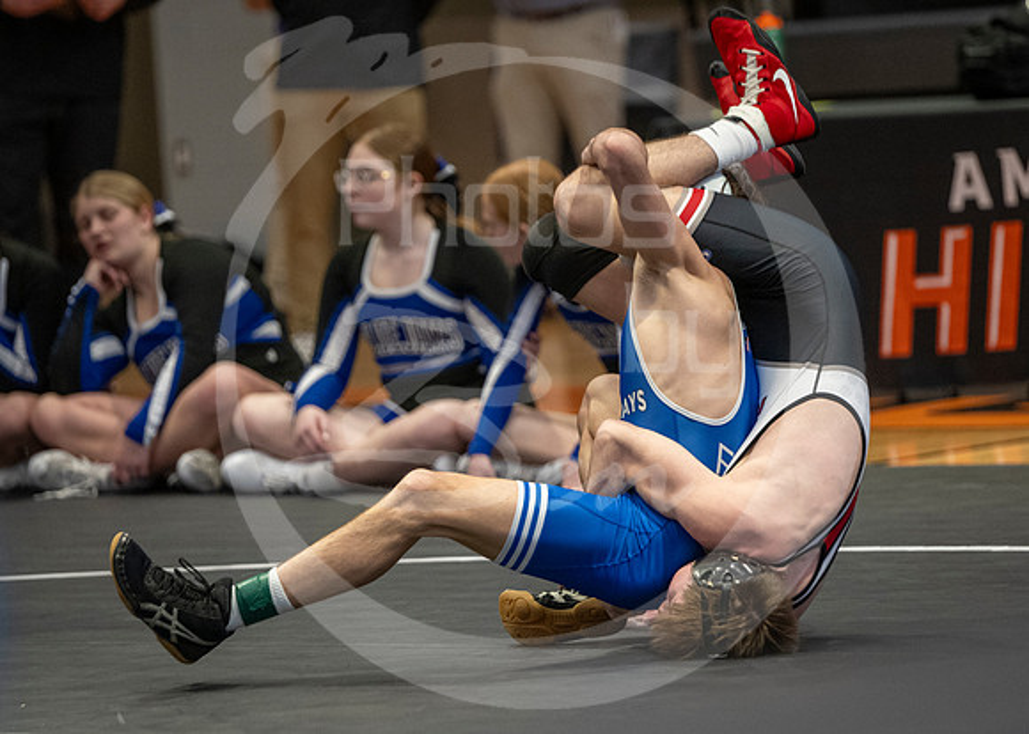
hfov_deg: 6.7
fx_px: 8851
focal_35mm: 303
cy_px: 558
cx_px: 541
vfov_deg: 4.7
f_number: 2.8
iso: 3200
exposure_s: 1/1000
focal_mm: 190
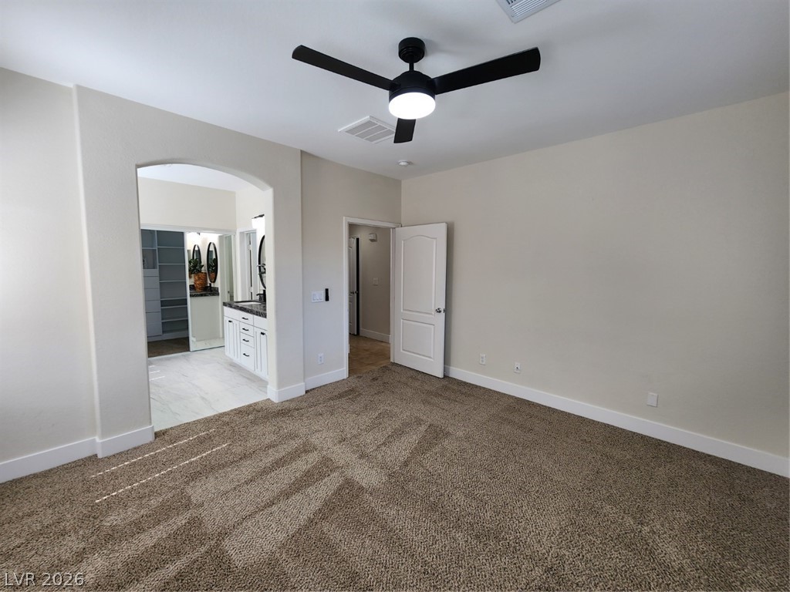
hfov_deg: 106.2
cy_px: 296
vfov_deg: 89.9
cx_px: 395
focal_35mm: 13
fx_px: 297
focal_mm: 2.2
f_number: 2.2
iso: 64
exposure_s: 1/120
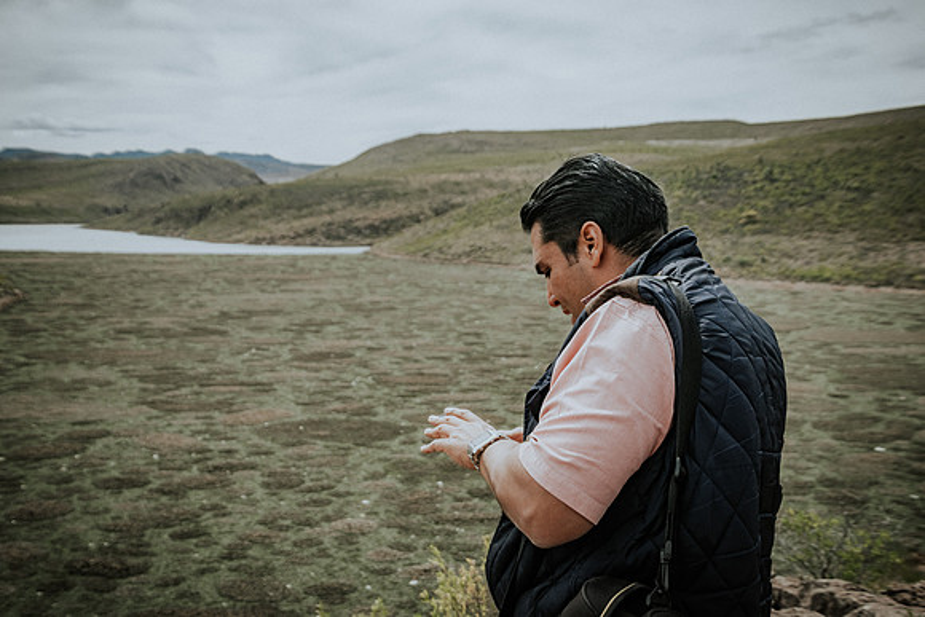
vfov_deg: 33.6
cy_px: 308
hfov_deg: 48.7
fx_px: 1021
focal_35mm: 40
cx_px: 462
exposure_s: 1/3200
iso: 250
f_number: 3.8
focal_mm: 26
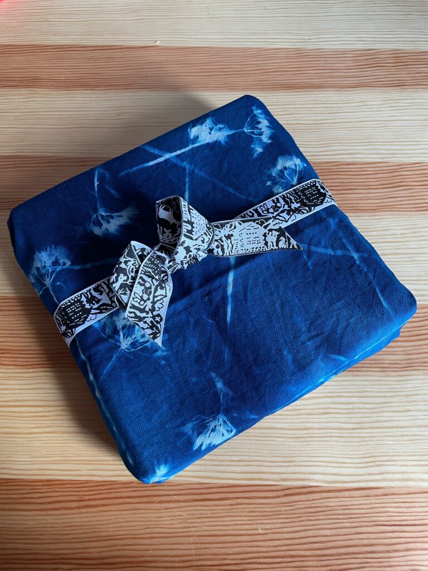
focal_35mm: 26
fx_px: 429
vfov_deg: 67.3
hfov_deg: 53.1
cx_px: 214
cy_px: 286
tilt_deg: -70.4
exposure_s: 1/62
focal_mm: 4.2
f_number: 1.6
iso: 125
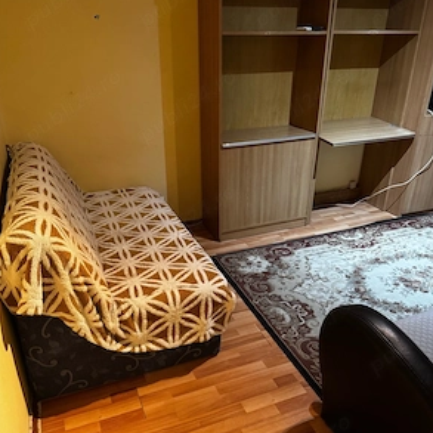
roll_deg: -0.6
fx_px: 410
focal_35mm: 29
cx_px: 217
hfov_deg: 55.6
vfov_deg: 55.5
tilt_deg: -27.5
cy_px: 239
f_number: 1.78
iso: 640
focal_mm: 6.76
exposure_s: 1/33
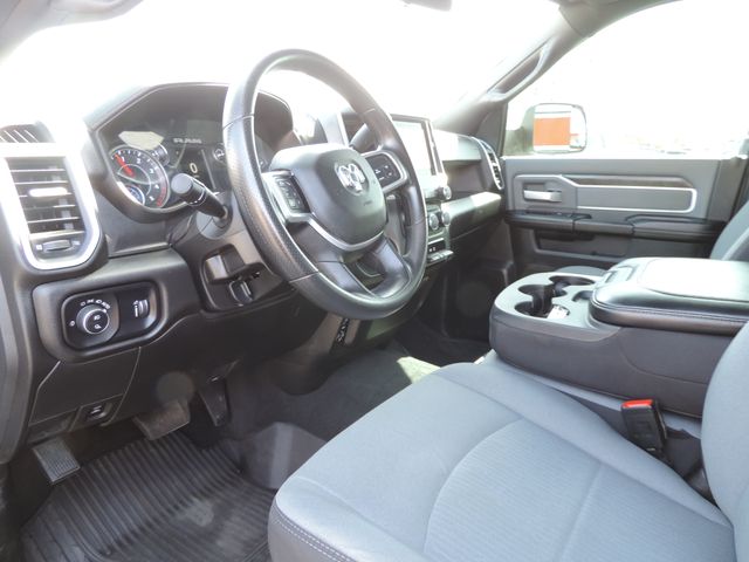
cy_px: 281
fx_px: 519
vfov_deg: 56.8
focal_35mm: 24
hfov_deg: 71.6
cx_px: 374
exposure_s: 1/30
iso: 200
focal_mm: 4.3
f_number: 3
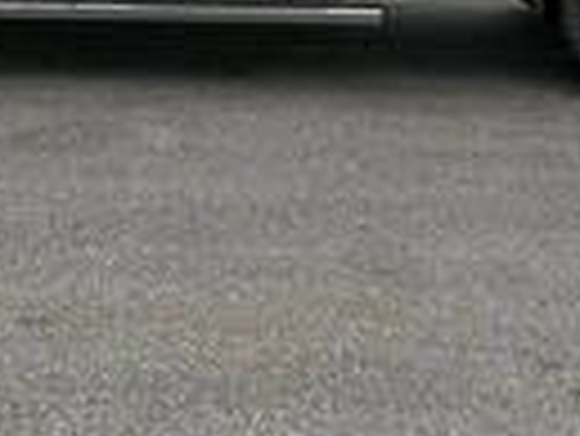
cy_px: -175
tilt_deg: -1.4
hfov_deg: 22.4
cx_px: 220
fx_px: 1459
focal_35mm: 87
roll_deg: -1.1
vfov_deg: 15.9
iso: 25
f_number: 1.8
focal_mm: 3
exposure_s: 1/2667
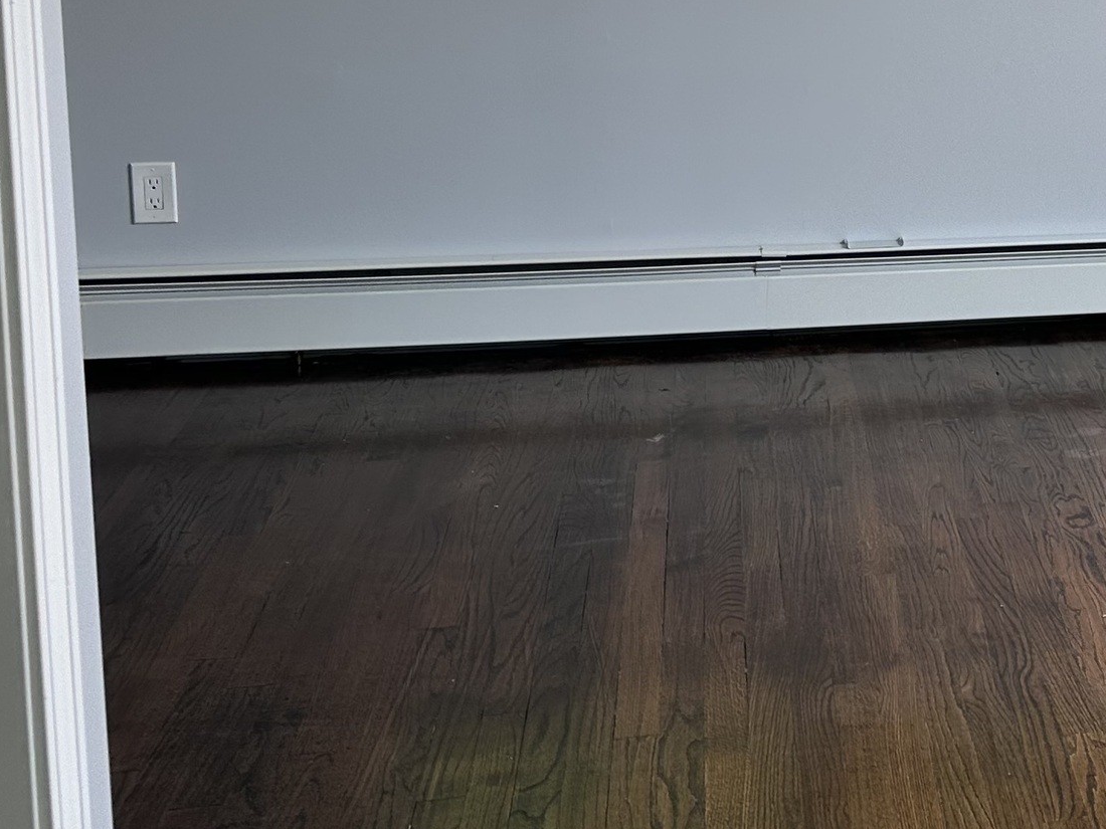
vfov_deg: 21.3
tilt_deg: -9.2
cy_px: 44
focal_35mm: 67
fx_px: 2141
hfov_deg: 25.6
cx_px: 1363
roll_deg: -3.3
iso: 64
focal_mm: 6.86
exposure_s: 1/121
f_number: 1.78
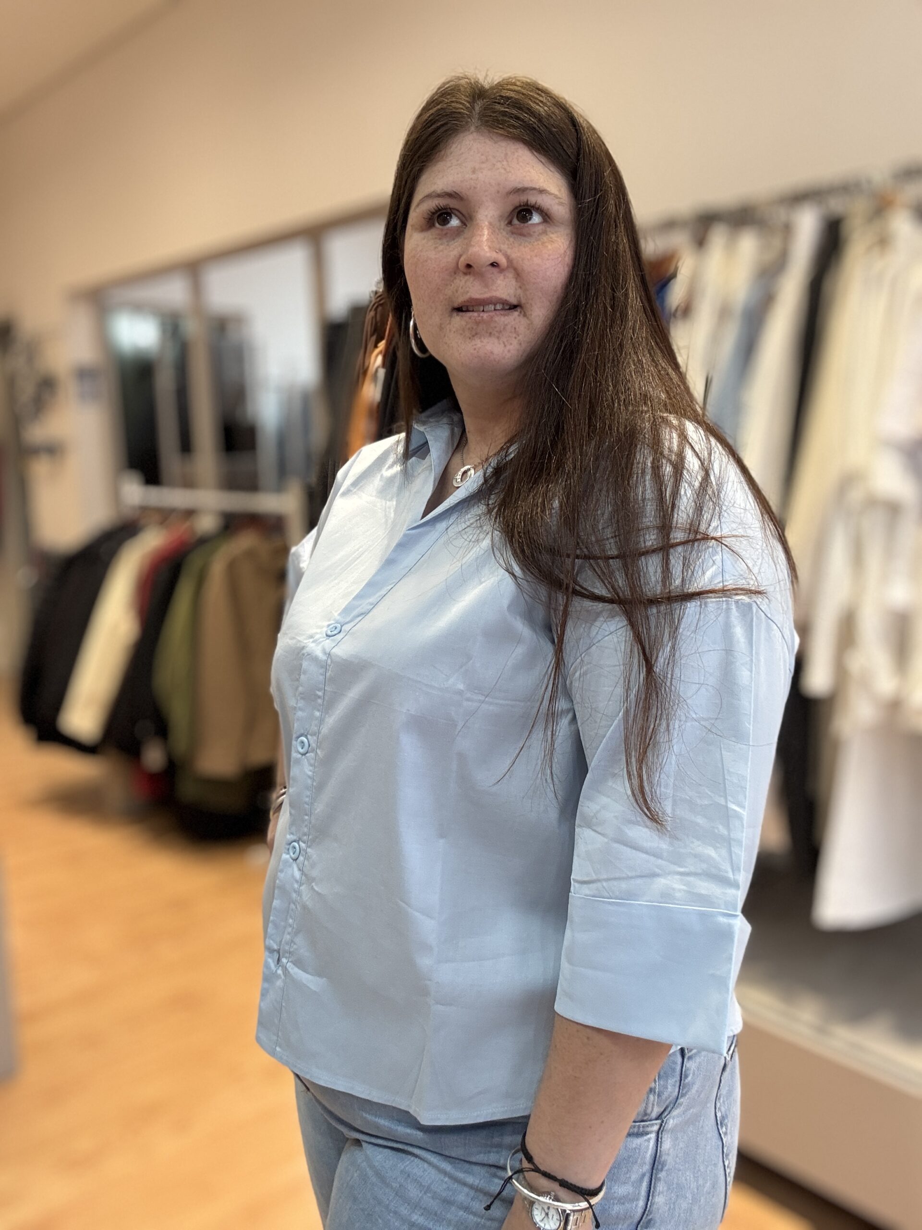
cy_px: 615
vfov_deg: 60.0
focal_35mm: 30
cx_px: 461
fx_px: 1065
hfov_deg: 46.8
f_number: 1.9
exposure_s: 1/50
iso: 100
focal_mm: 2.69
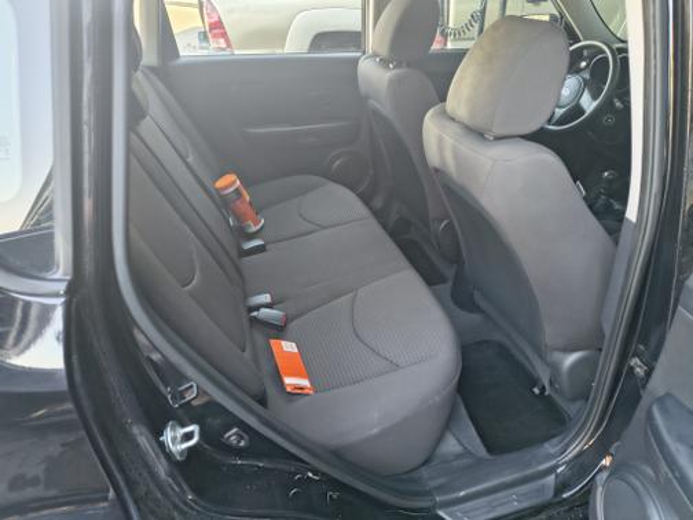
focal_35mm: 24
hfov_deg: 71.6
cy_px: 260
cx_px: 346
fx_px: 480
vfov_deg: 56.8
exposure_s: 1/120
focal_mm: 5.56
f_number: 1.8
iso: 460
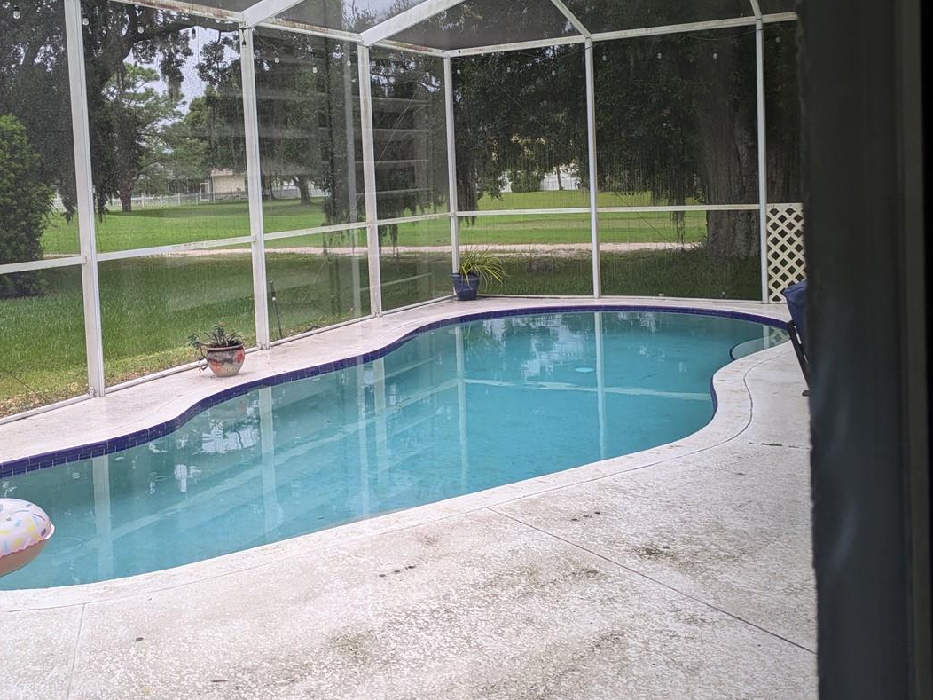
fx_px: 1024
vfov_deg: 37.2
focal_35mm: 38
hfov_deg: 48.8
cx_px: 400
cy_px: 222
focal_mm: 5.43
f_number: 1.89
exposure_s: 1/291
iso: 47
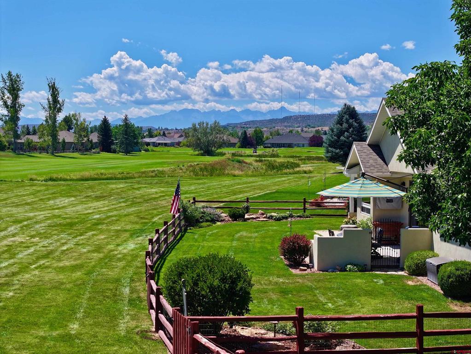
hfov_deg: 27.8
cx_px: 236
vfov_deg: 21.0
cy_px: 177
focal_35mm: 70
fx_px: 953
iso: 110
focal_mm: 19.35
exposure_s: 1/1600
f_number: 2.8
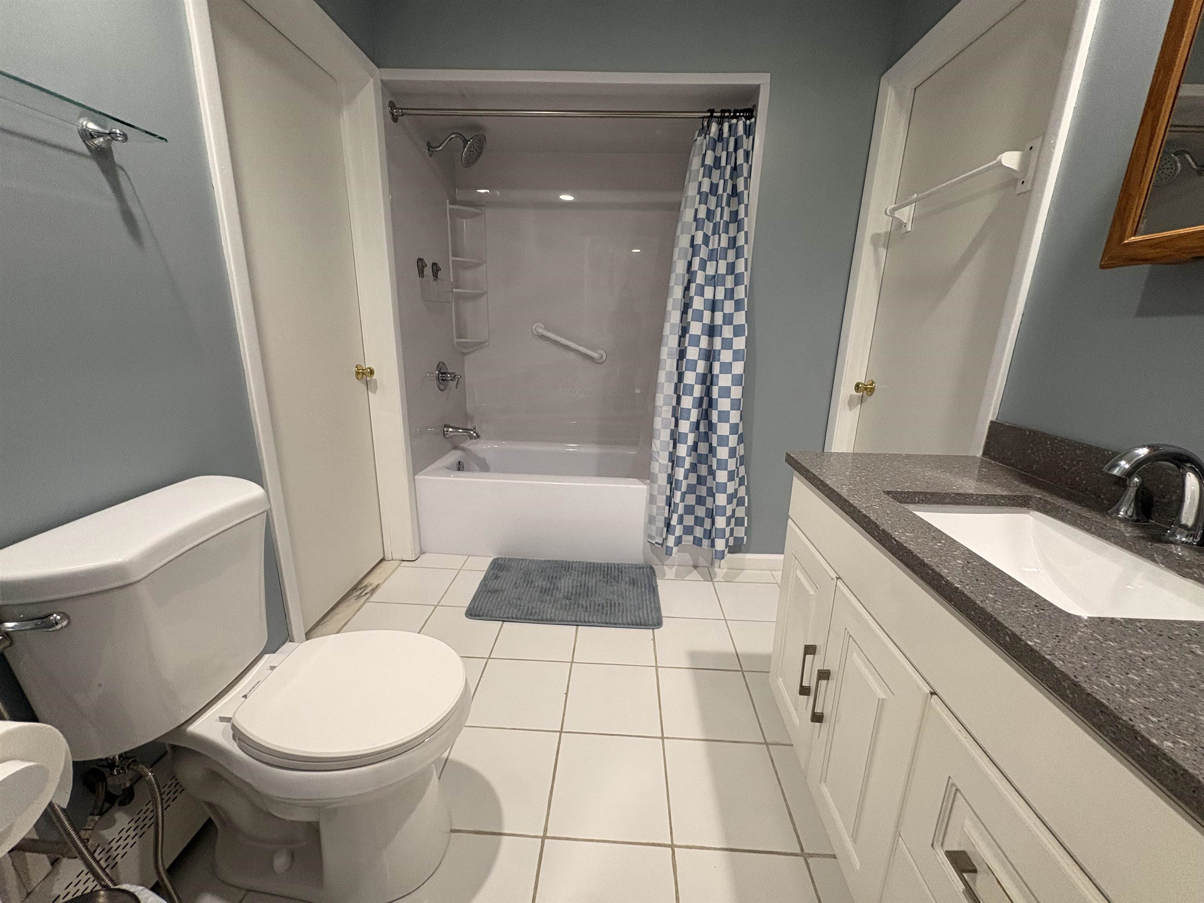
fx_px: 487
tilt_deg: -14.3
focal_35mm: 14
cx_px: 602
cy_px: 452
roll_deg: -1.0
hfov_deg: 102.1
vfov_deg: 85.7
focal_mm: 2.22
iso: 320
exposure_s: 1/60
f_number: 2.2
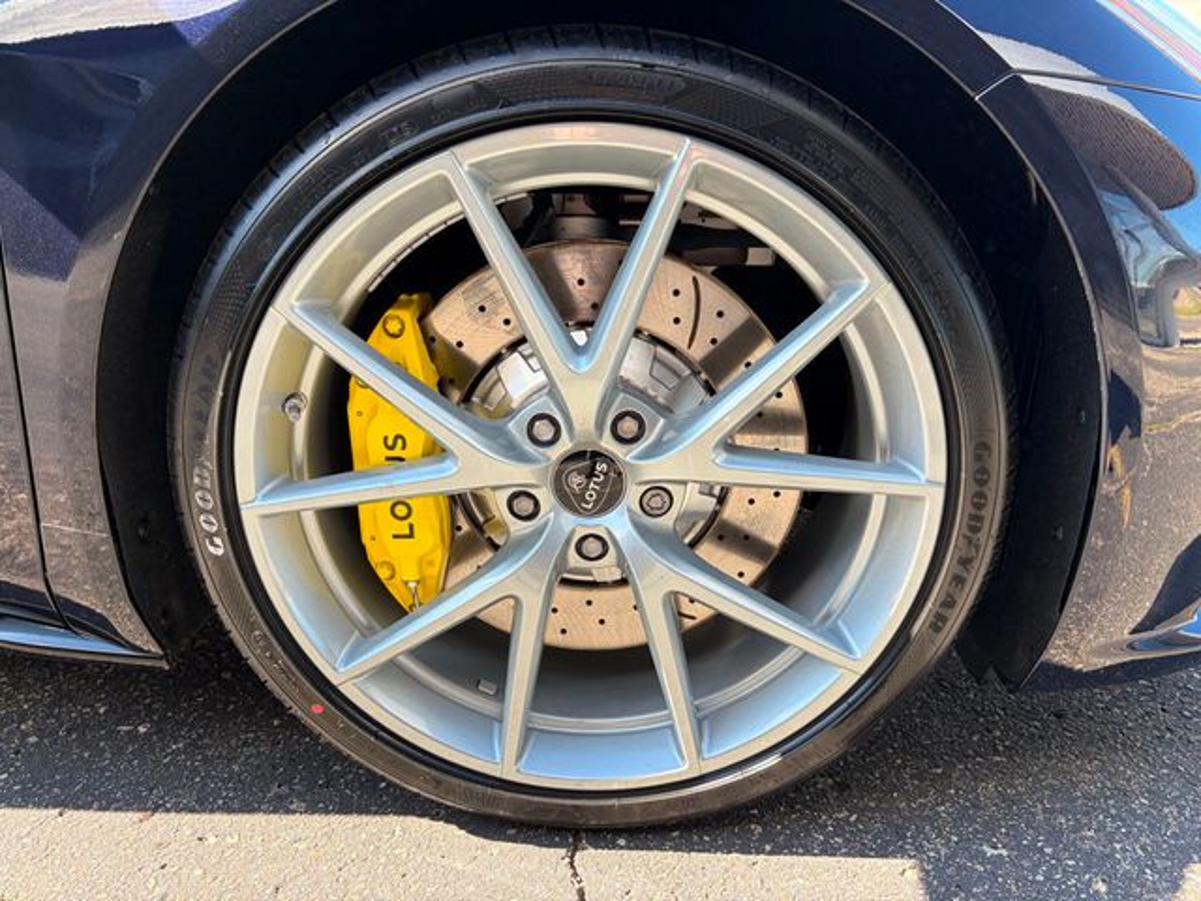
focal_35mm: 26
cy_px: 450
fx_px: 902
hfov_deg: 67.3
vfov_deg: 53.1
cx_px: 600
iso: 50
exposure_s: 1/290
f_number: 1.6
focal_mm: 5.96
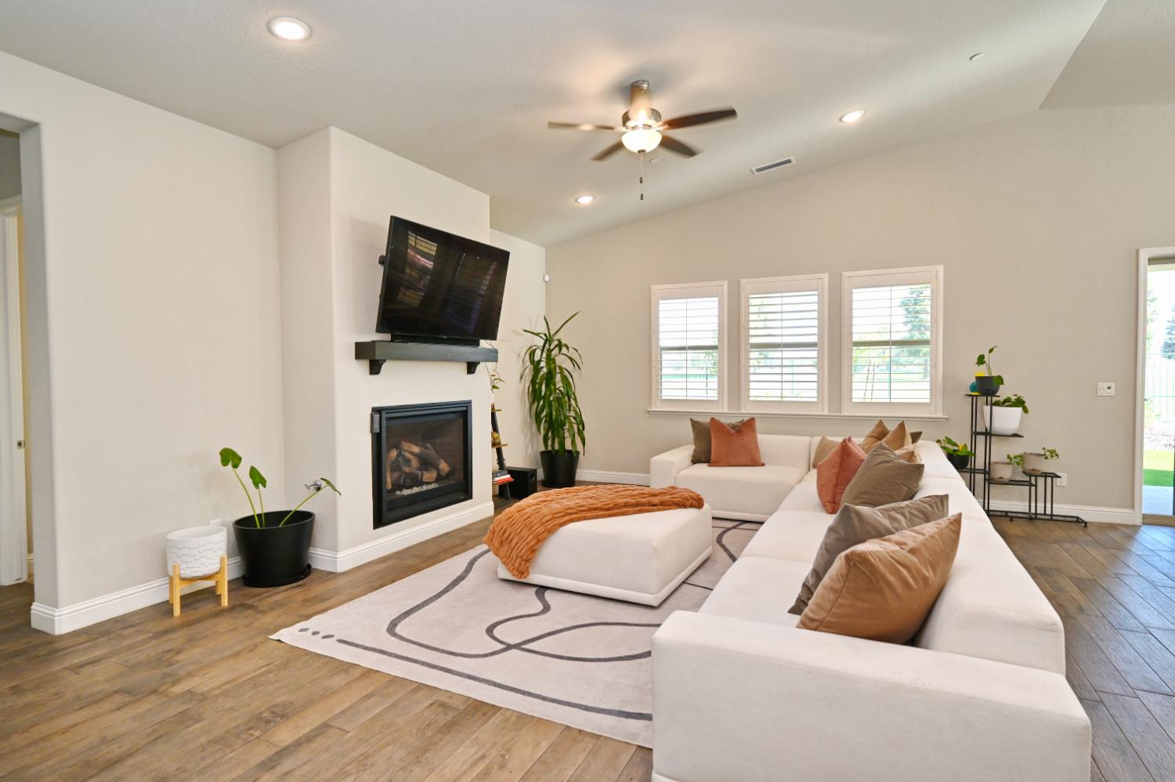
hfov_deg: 90.0
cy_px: 391
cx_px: 588
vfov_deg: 67.3
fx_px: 587
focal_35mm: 18
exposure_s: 1/60
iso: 220
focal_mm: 18
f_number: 4
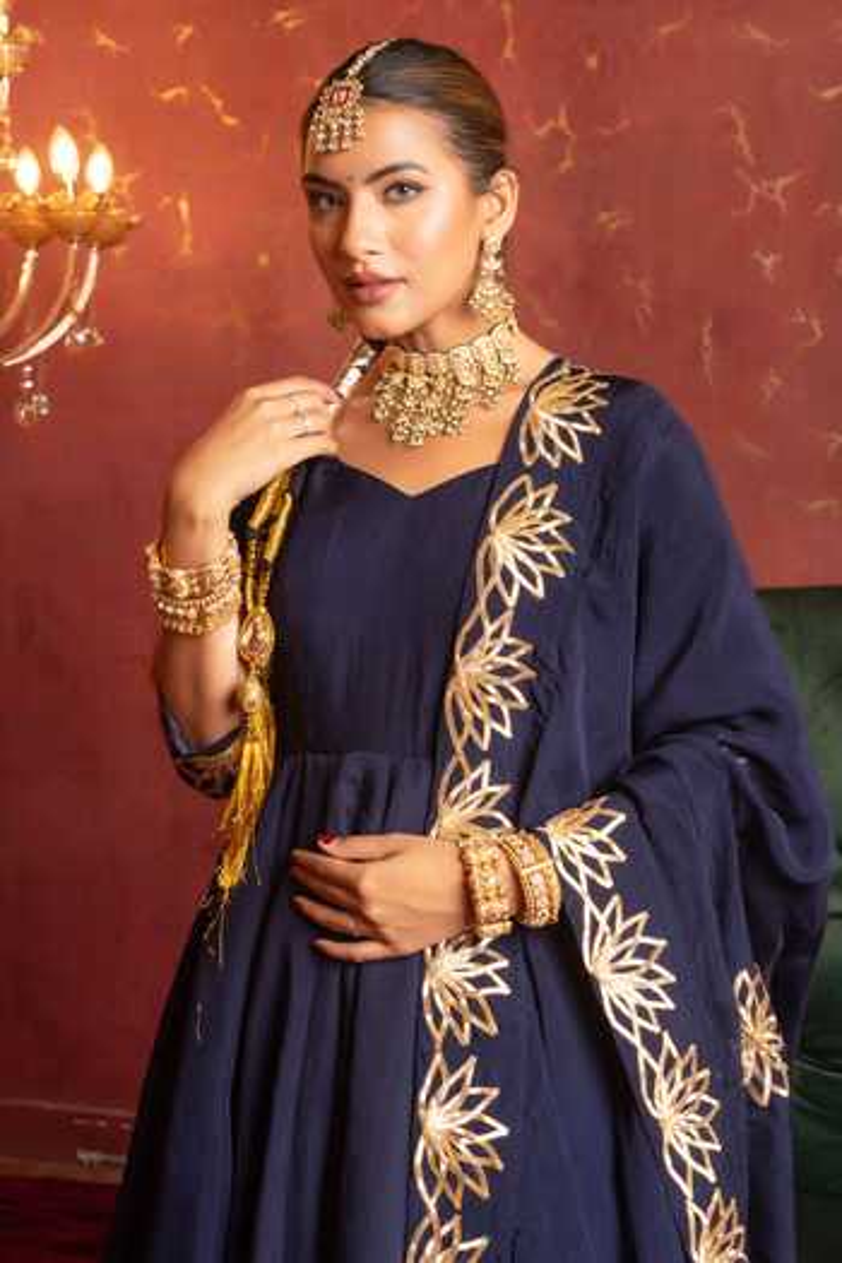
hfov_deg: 27.0
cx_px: 421
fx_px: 1754
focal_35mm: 50
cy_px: 632
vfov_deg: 39.6
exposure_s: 1/160
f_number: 7.1
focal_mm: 50
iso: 400
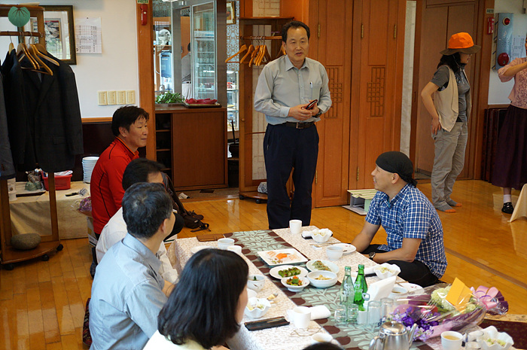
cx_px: 264
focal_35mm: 45
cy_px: 175
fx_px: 658
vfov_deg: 29.8
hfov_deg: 43.6
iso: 1000
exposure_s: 1/160
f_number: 4
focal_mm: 30
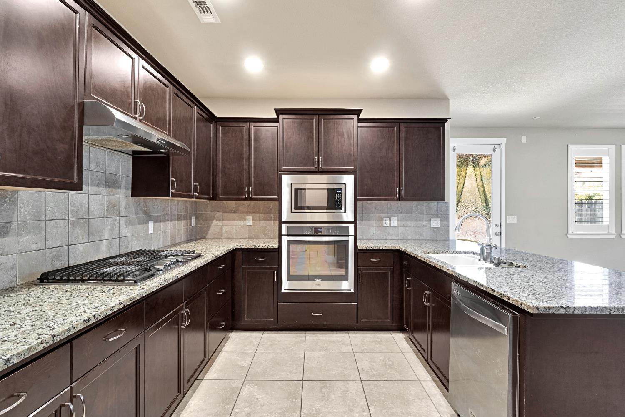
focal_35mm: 16
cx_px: 312
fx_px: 286
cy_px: 208
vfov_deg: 72.1
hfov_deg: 95.0
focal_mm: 11
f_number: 8
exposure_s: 1/3.33
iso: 320
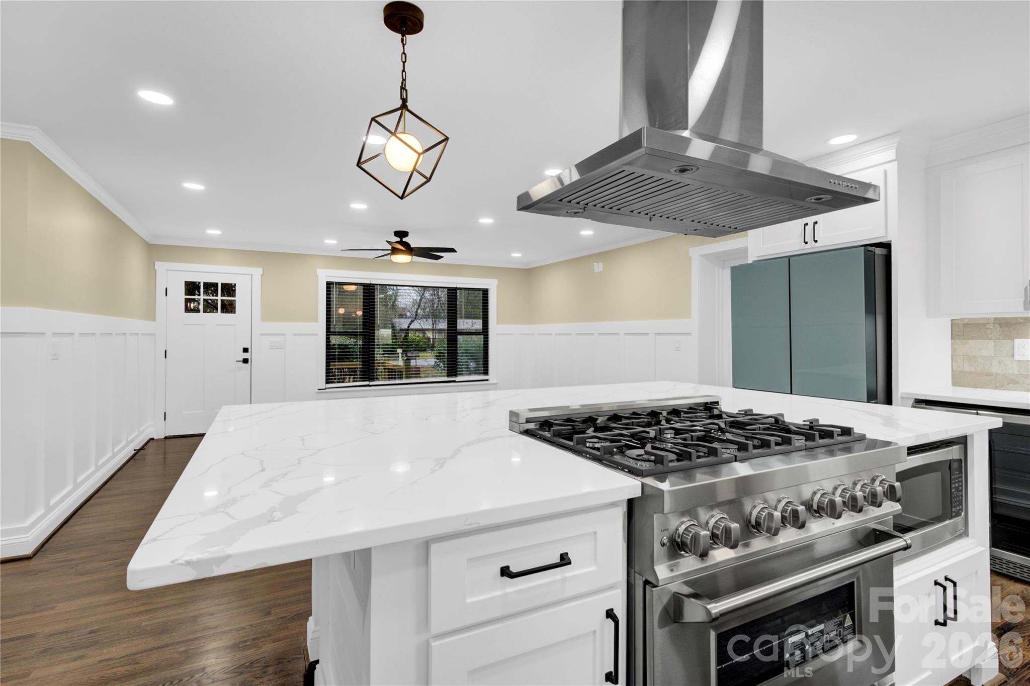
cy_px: 343
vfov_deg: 73.7
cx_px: 515
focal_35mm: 16
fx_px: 458
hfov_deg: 96.7
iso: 640
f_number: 11
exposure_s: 1/25
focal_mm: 16
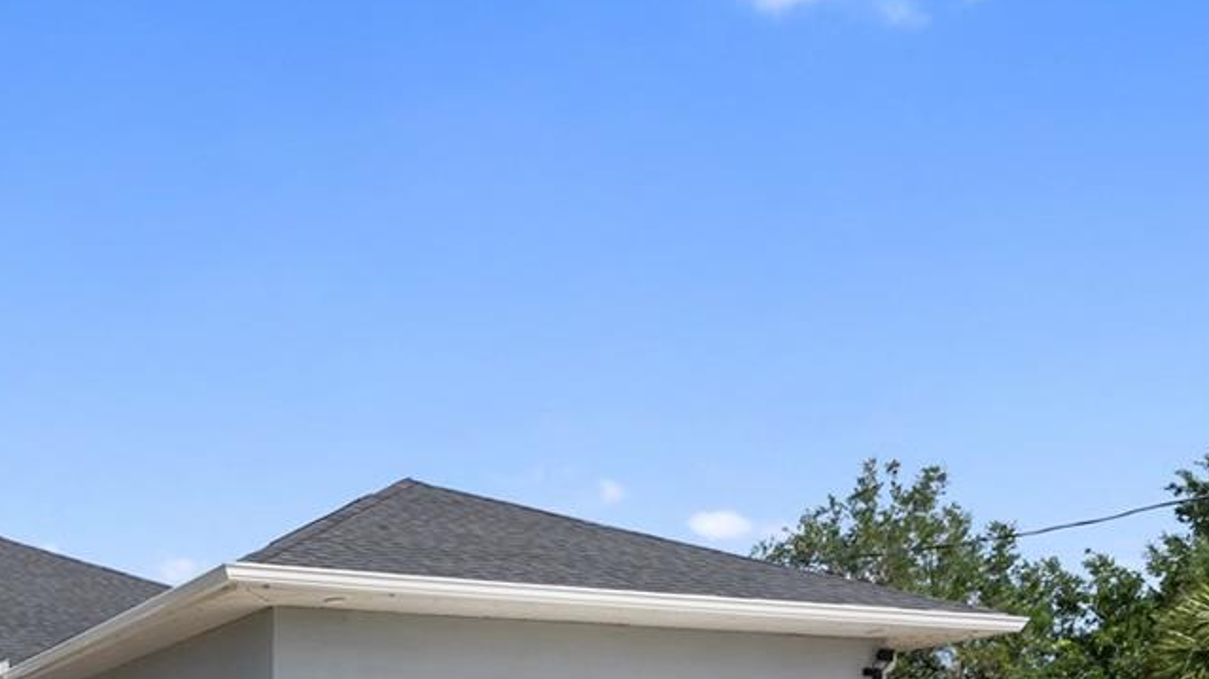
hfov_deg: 42.4
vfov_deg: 25.6
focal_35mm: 42
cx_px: 25
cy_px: 802
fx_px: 1346
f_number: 2.8
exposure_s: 1/2500
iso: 100
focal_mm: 16
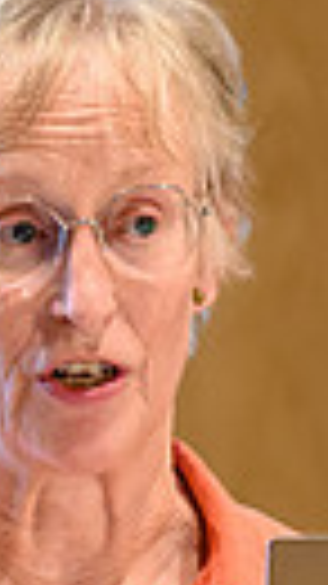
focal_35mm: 1071
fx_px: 16581
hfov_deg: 1.1
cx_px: -238
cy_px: 508
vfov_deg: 2.0
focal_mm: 150
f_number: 2.8
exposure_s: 1/125
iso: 1800
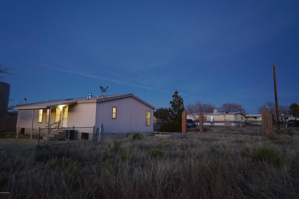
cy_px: 100
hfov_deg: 73.7
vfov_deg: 53.2
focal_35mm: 24
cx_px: 150
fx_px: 199
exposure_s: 1/160
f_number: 4
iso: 10000
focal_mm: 24
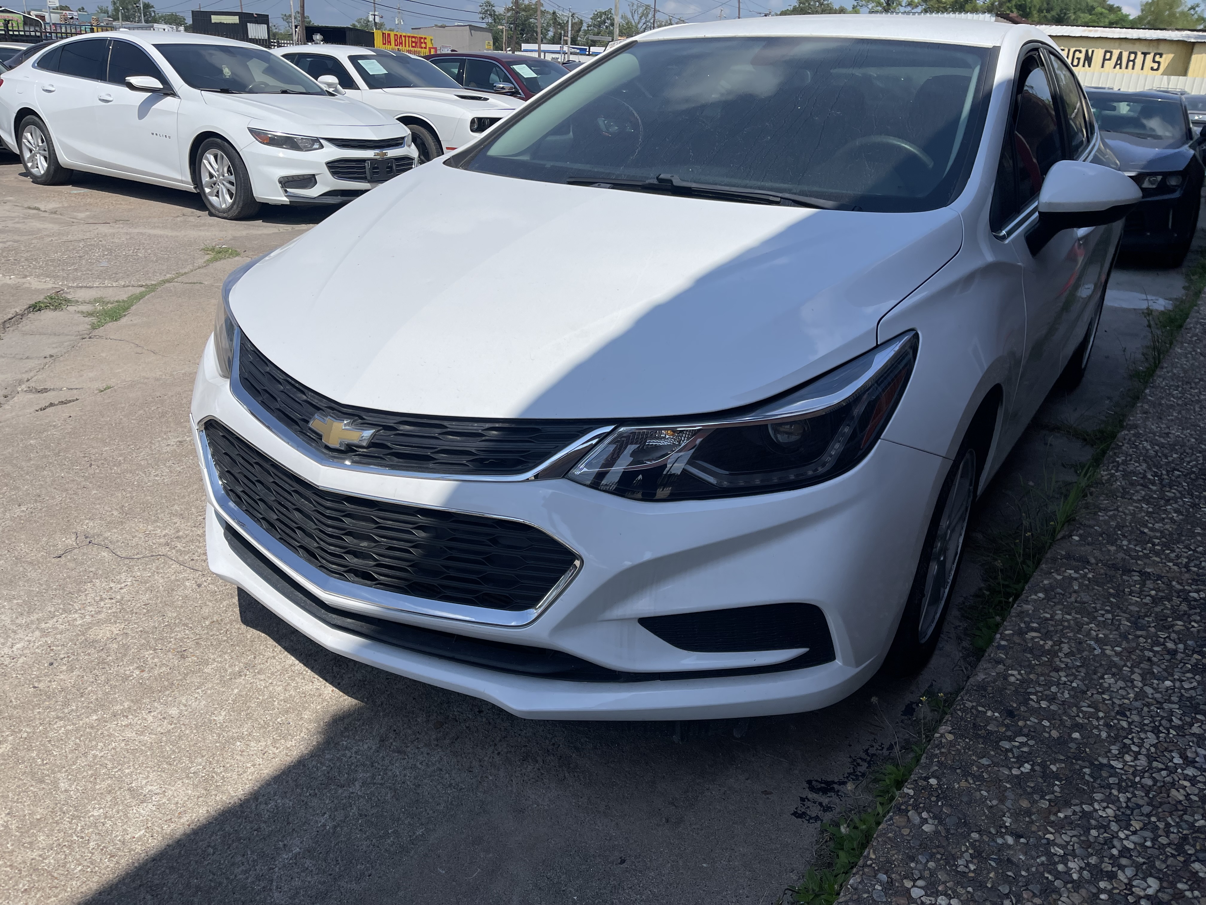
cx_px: 603
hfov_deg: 67.3
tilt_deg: -21.6
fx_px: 906
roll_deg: -2.8
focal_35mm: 26
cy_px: 452
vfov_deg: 53.1
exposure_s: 1/7937
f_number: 1.6
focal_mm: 5.1
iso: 50
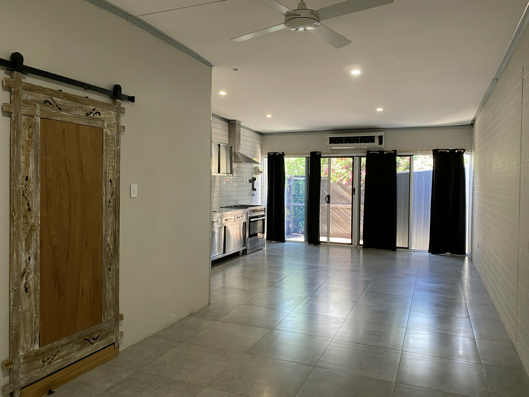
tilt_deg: -1.7
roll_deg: -0.8
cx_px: 264
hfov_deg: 67.3
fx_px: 397
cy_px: 198
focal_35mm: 26
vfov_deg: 53.1
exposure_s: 1/60
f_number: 1.8
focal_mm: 4.25
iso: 160
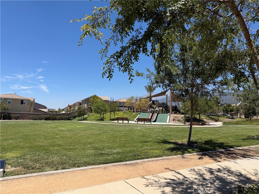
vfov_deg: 56.8
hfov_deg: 71.6
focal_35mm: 24
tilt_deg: +4.1
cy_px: 97
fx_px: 180
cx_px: 130
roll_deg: -2.2
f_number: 1.78
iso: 80
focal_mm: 6.76
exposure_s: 1/5319
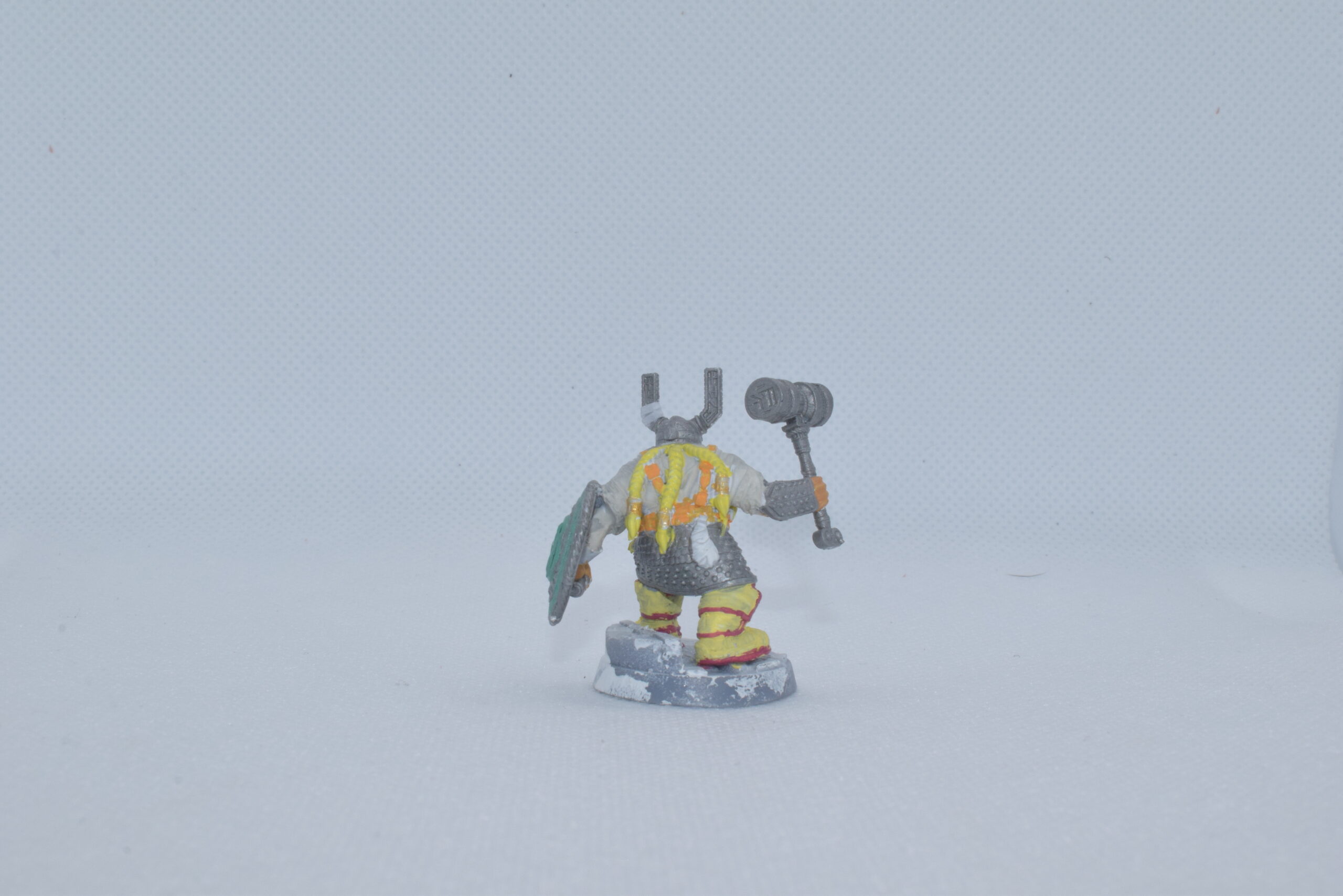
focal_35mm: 52
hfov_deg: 37.8
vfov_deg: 25.8
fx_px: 1959
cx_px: 672
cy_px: 448
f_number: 25
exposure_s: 1/125
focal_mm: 35
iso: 800
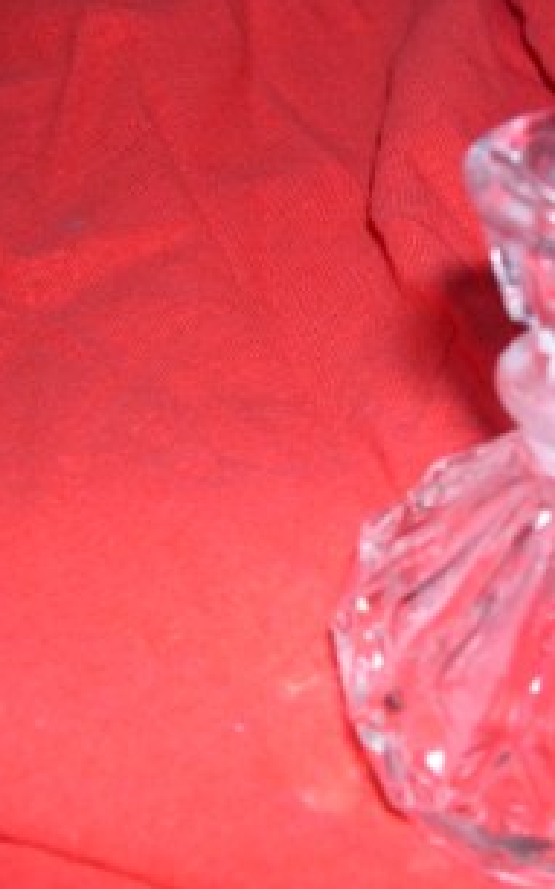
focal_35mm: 59
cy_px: 476
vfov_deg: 34.5
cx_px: 500
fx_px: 1429
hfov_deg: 21.5
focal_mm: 8
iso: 100
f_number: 7.6
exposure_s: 1/60
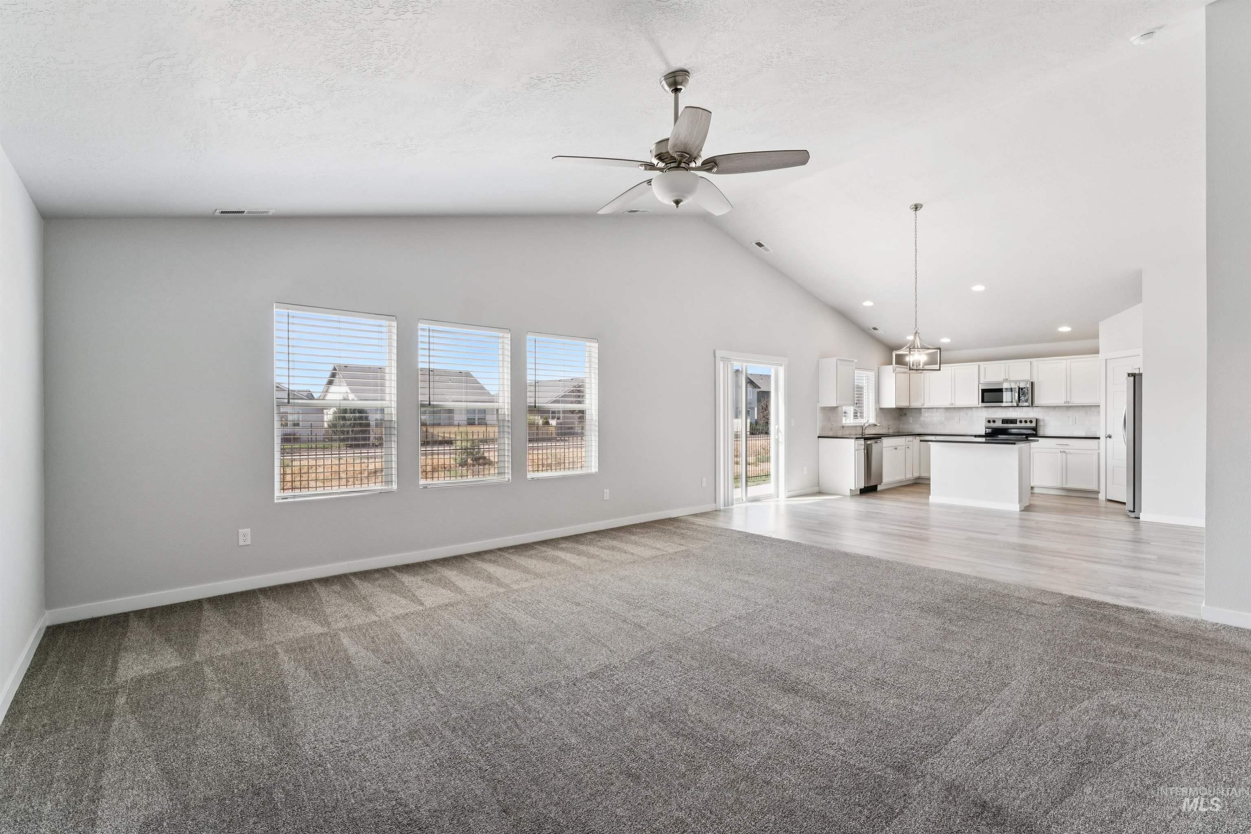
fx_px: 559
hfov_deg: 96.4
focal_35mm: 16
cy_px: 417
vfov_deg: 73.4
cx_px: 626
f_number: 13
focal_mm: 16.1
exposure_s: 1/30
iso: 400
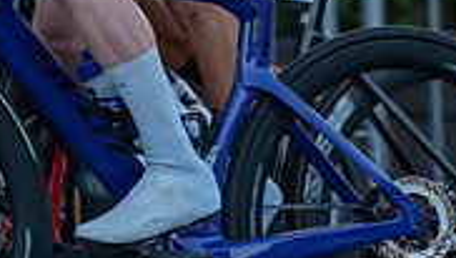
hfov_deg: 4.0
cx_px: -56
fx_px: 6551
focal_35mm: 541
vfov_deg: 2.3
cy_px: 69
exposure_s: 1/640
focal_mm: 134
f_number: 3.2
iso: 1000
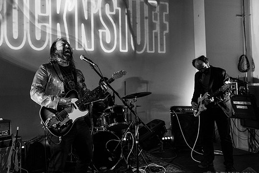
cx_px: 105
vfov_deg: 43.7
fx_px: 216
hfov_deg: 61.4
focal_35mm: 30
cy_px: 83
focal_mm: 24
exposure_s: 1/100
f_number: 3.2
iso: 2000
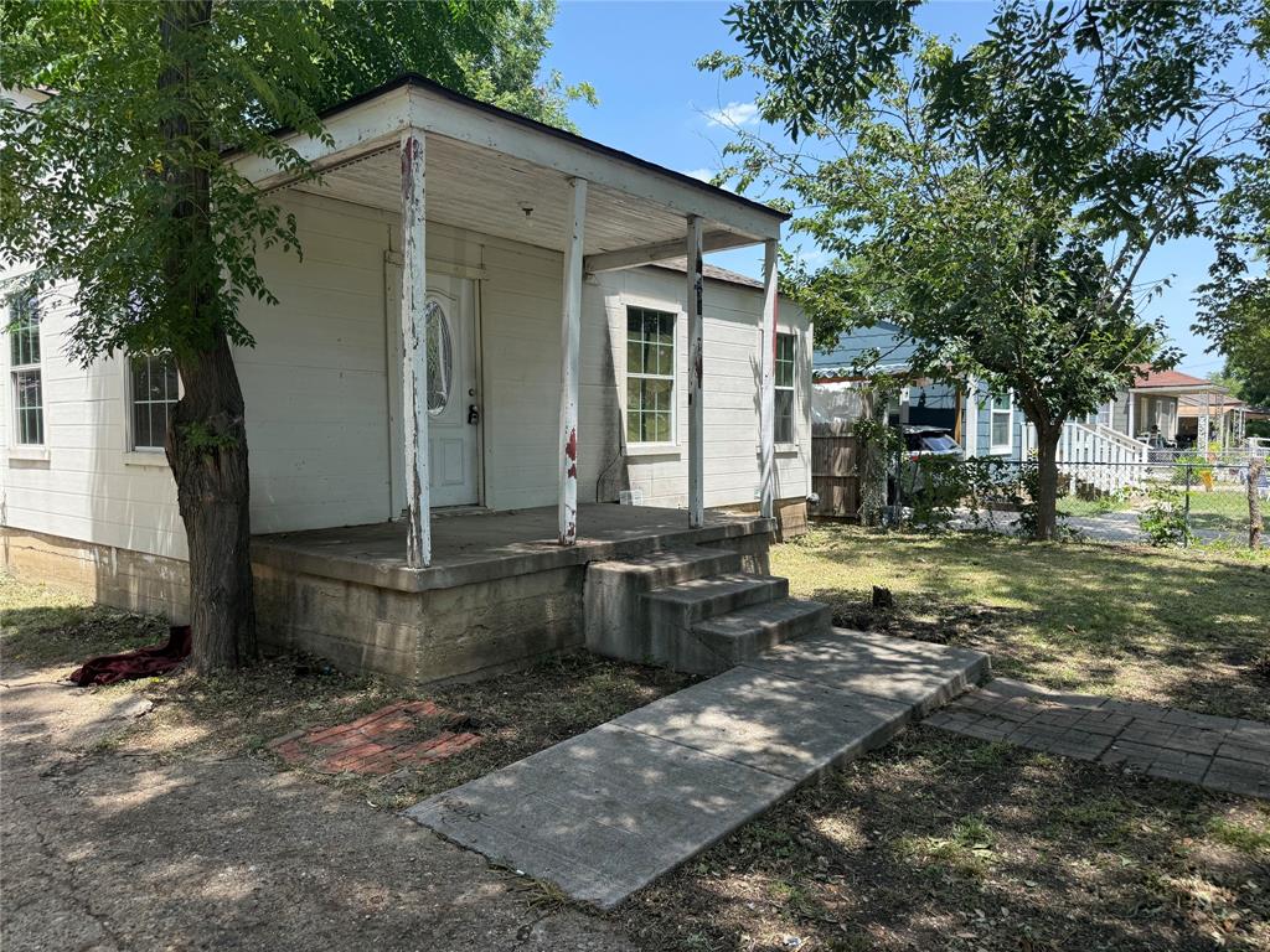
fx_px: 881
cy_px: 476
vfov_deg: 56.8
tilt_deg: -2.1
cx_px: 635
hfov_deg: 71.6
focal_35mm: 24
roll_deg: +0.0
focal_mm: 6.76
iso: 80
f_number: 1.78
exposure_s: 1/1361
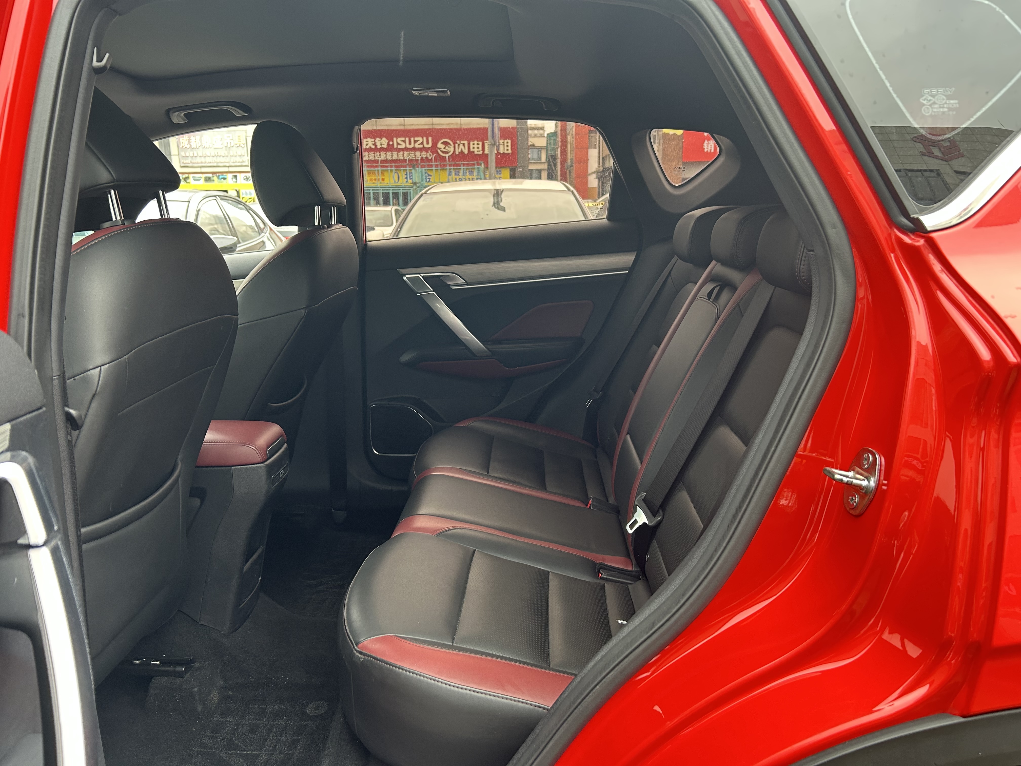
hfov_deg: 67.3
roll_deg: +1.7
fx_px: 767
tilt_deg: -12.6
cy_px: 383
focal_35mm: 26
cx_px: 510
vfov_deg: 53.1
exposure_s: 1/121
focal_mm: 5.7
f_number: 1.5
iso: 125
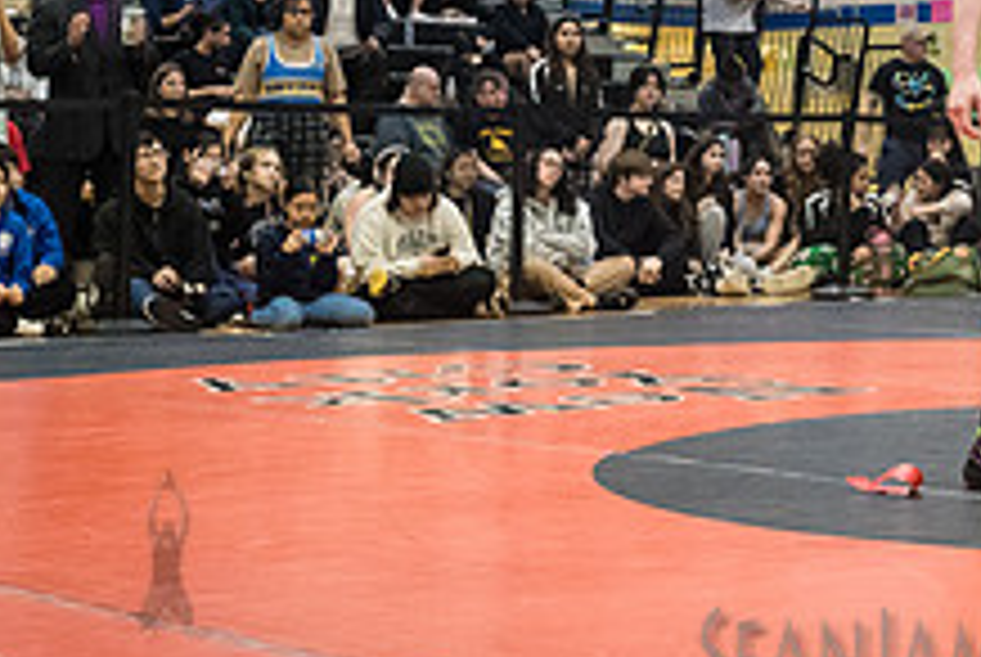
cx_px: 1035
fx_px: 2538
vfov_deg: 14.3
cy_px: -106
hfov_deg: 21.0
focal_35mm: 93
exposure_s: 1/400
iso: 8000
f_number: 4
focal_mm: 35
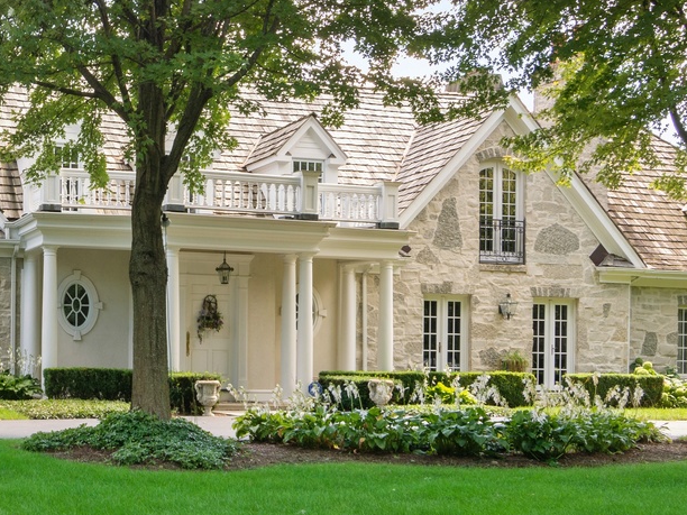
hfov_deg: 31.7
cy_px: 222
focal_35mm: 57
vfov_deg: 25.5
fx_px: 1137
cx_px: 44
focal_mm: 15
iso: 200
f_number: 8
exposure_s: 1/40
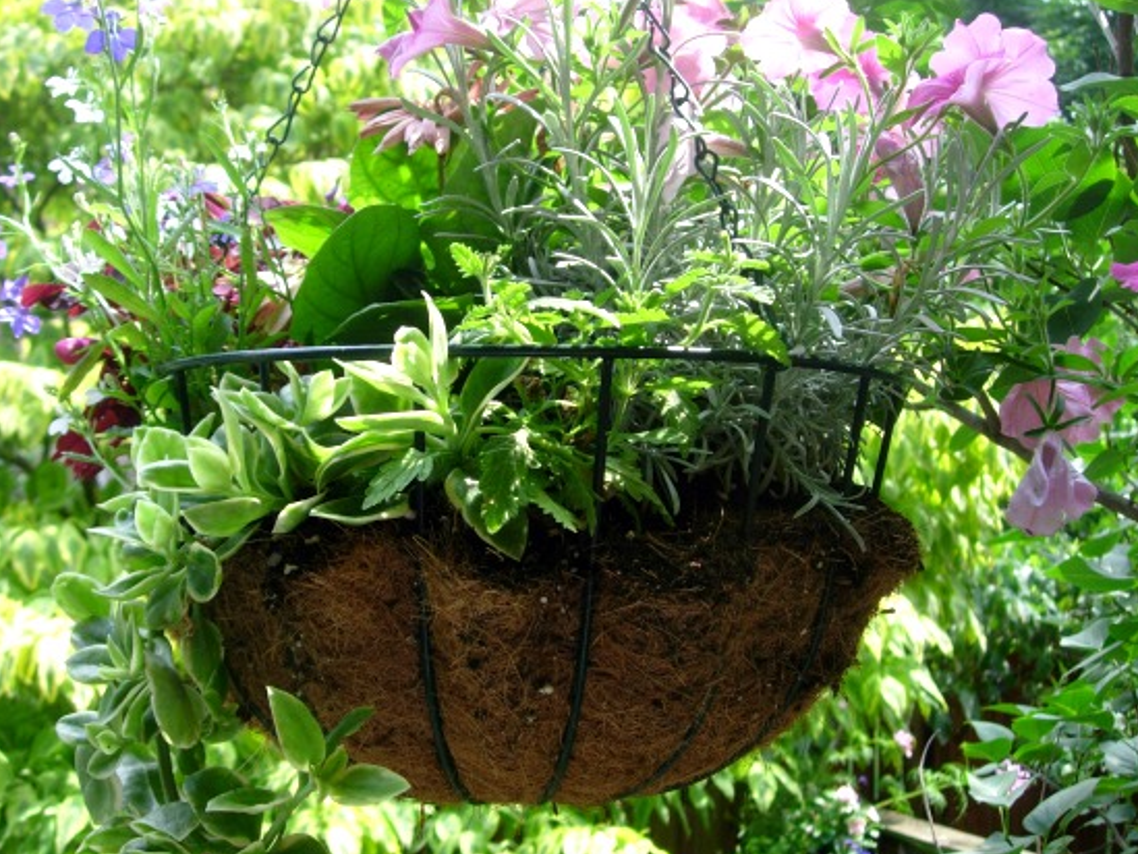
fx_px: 1480
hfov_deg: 42.0
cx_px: 497
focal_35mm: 45
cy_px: 412
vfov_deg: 32.2
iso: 64
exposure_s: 1/352
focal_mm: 7.8
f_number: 2.8
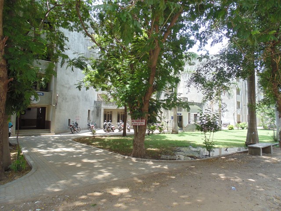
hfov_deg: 76.4
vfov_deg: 61.1
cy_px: 106
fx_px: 179
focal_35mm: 22
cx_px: 140
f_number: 3.1
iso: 80
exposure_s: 1/160
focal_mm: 4
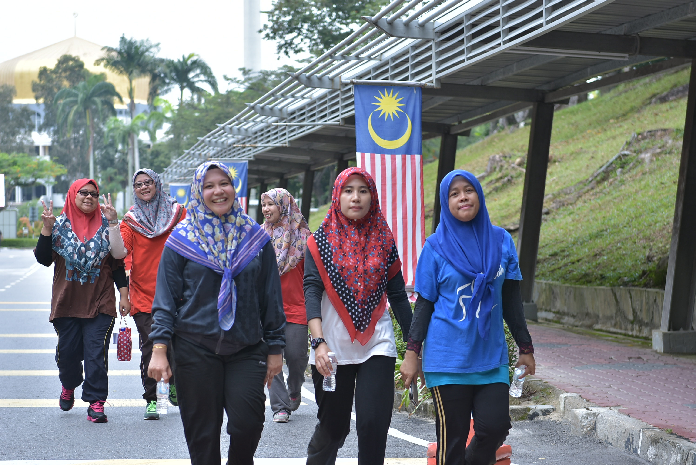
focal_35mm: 105
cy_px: 232
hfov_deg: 19.4
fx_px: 2032
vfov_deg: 13.1
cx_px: 348
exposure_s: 1/320
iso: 200
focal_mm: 70
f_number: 4.5
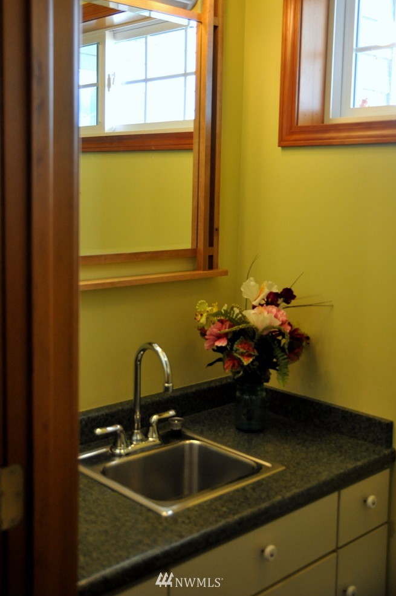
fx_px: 711
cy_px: 274
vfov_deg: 45.4
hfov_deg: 31.1
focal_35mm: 43
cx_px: 189
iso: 800
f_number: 2.8
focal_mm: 26
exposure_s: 1/250
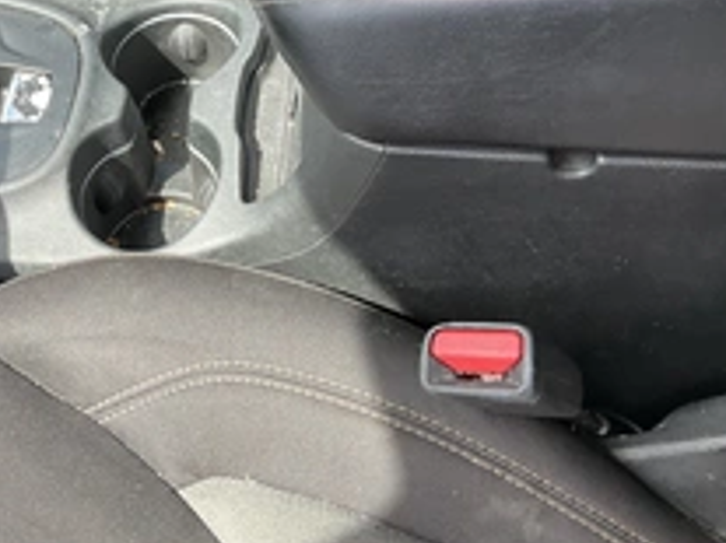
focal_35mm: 56
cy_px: 168
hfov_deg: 33.0
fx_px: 1174
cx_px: 105
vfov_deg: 25.9
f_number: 1.8
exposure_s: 1/122
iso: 32
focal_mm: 3
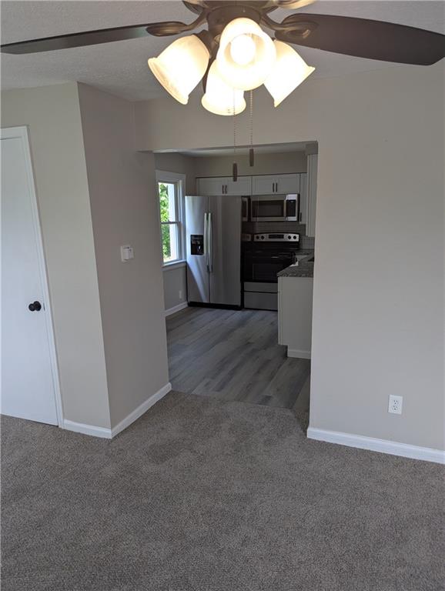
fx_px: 410
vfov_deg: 71.5
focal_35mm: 24
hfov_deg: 56.9
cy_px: 296
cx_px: 222
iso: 46
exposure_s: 1/120
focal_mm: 6.81
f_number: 1.85
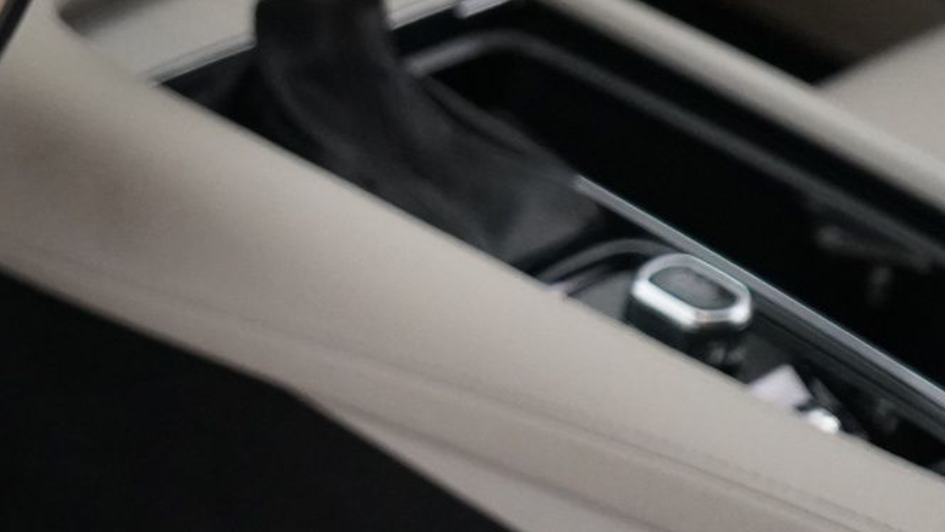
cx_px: -441
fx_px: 3057
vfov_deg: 9.7
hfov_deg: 16.2
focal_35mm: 122
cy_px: -228
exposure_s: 1/160
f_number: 4
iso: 5000
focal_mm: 31
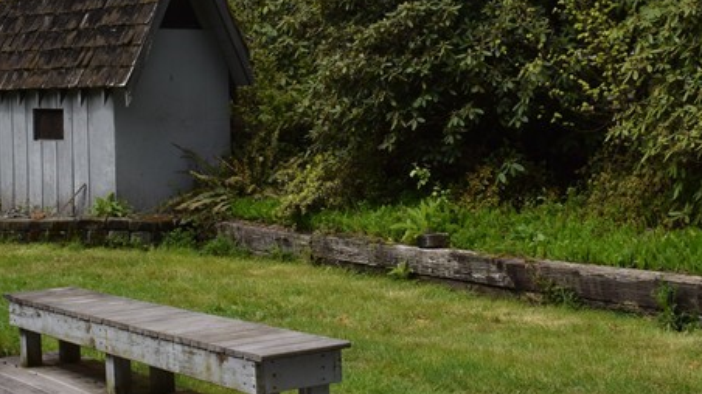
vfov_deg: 17.6
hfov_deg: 31.0
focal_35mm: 68
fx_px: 1265
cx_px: 315
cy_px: 98
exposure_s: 1/200
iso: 100
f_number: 9
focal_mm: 18
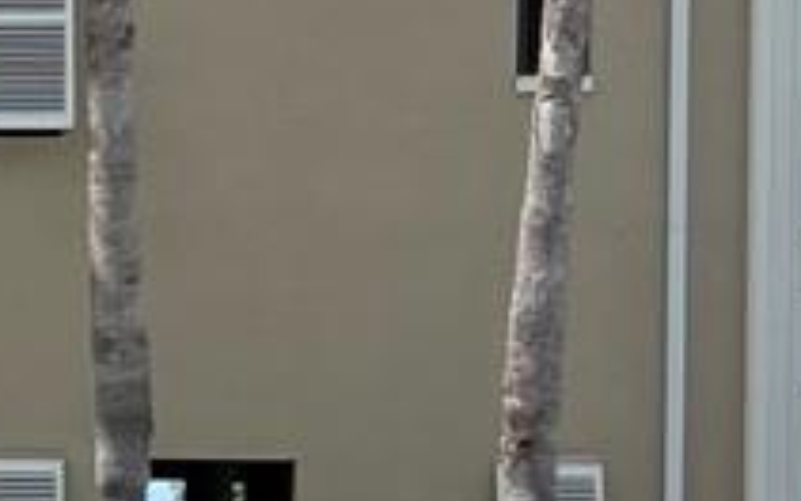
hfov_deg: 8.8
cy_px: 554
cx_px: -1332
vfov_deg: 6.3
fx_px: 4564
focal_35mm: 209
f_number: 1.5
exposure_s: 1/4444
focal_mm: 5.7
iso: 50
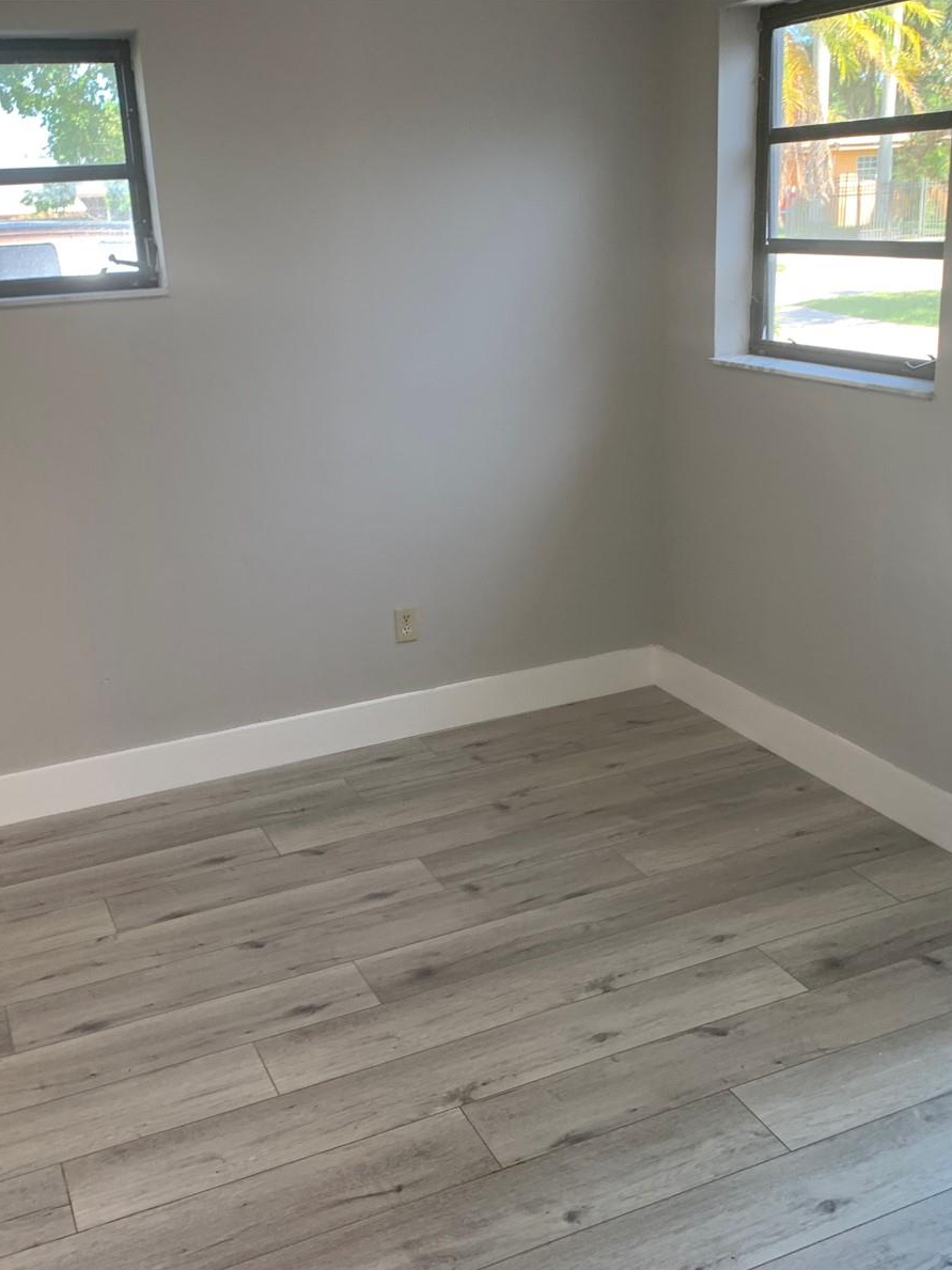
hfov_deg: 40.7
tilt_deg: -18.0
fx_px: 1284
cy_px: 636
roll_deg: +1.9
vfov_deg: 52.6
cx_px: 455
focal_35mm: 35
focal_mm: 4.25
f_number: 1.8
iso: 80
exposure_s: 1/120
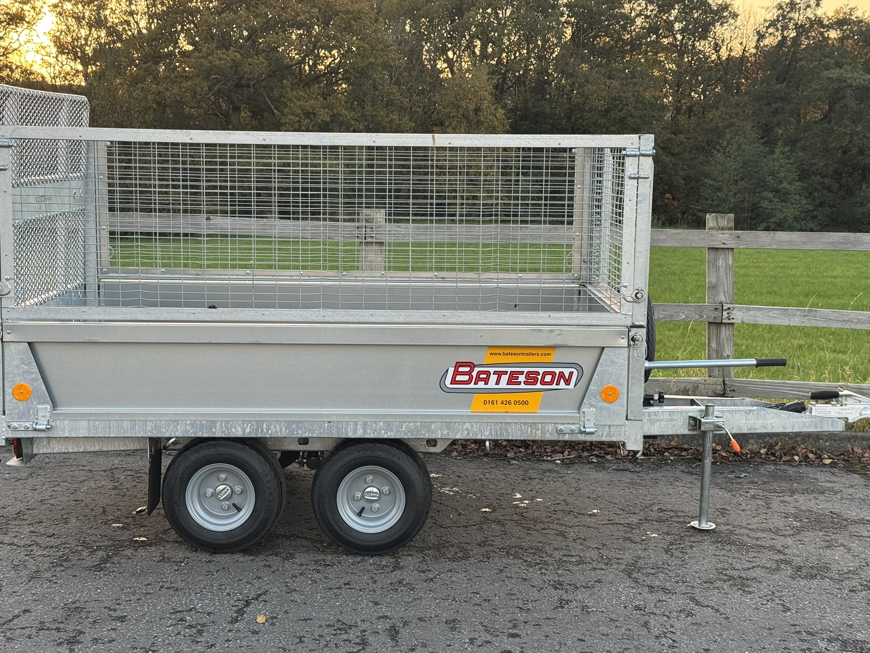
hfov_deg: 36.8
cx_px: 421
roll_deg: +0.7
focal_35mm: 52
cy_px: 314
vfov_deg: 28.0
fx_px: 1307
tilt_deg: -7.7
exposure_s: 1/181
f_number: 1.78
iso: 64
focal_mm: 6.76
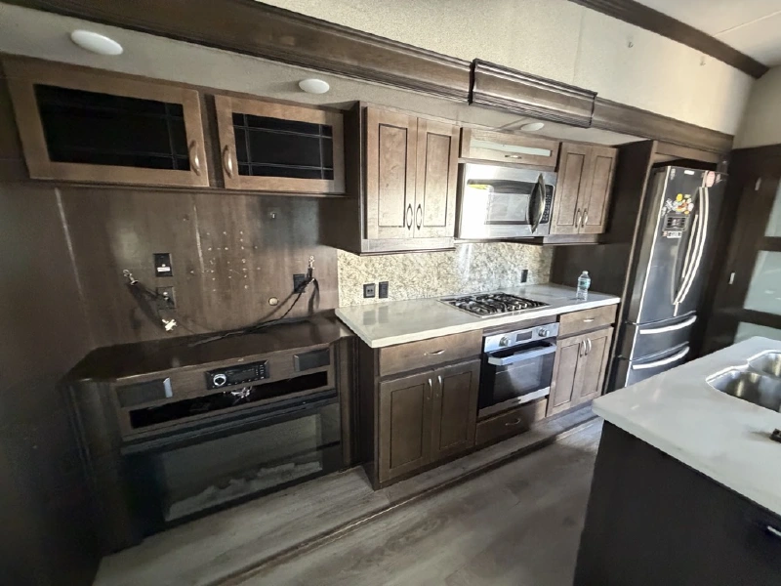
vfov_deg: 85.7
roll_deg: +0.3
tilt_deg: -15.8
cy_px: 293
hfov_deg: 102.1
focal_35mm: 14
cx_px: 390
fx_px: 316
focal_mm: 2.22
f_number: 2.2
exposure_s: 1/60
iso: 800
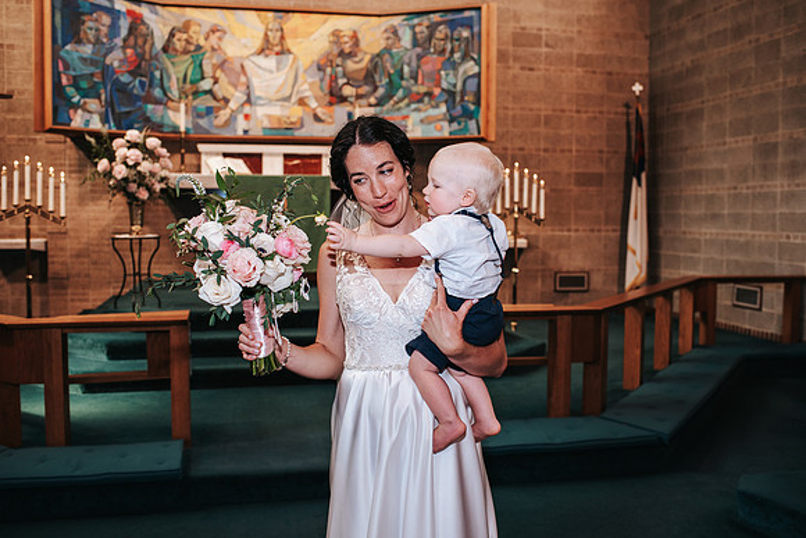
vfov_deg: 37.6
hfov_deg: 54.0
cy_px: 269
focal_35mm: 35
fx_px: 791
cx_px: 403
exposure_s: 1/125
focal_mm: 35
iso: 800
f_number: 3.2
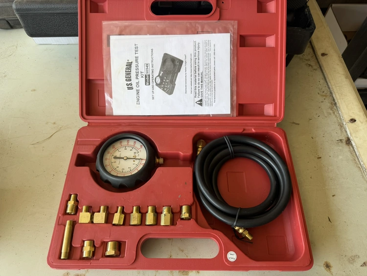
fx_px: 255
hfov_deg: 71.6
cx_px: 184
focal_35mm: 24
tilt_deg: -59.4
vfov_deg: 56.8
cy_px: 138
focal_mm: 6.76
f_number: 1.78
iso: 64
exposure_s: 1/246
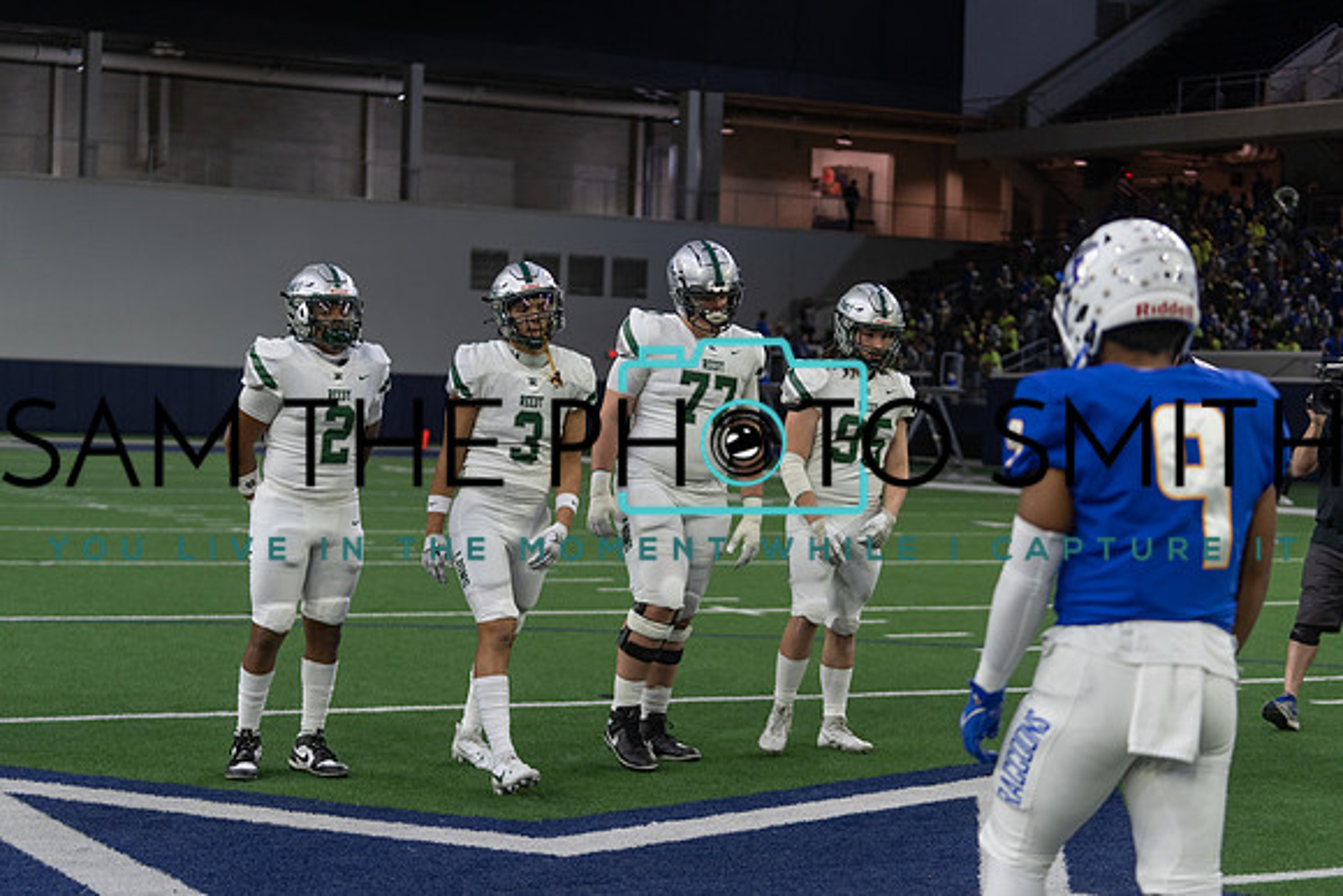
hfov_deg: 28.8
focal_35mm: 70
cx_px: 672
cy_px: 448
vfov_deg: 19.5
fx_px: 2612
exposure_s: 1/320
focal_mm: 70
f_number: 2.8
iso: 500
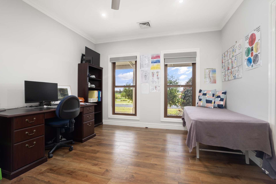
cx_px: 138
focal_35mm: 16
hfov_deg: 96.7
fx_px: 123
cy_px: 92
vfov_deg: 73.7
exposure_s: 1
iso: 320
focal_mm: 16
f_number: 14
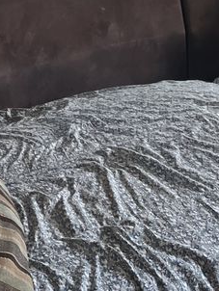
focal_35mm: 86
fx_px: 724
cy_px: -168
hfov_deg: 17.1
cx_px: 73
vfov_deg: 19.3
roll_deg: +0.9
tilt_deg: -7.7
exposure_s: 1/75
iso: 64
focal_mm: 5.1
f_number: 1.6
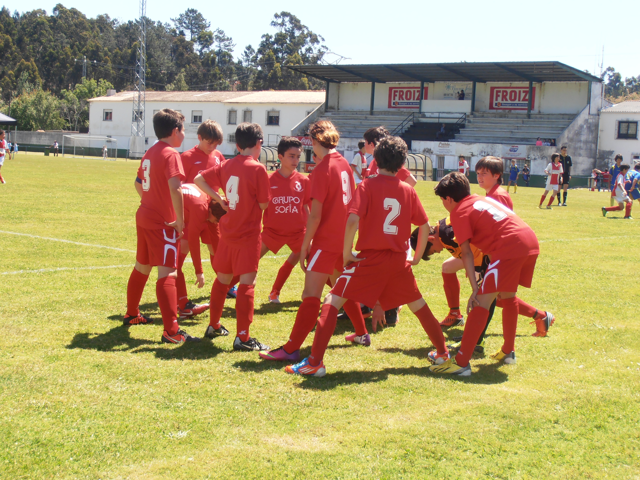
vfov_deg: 21.3
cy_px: 240
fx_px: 1276
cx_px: 320
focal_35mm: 69
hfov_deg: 28.2
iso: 80
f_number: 4.8
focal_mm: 12.29
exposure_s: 1/320
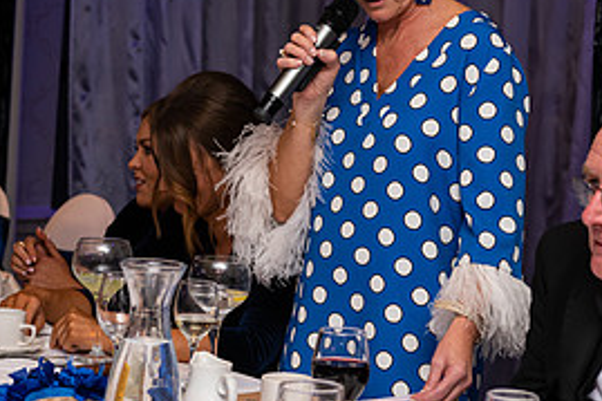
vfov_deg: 12.6
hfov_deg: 18.9
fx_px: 1805
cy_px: 95
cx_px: 374
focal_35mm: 108
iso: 640
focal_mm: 50
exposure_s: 1/160
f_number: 3.5
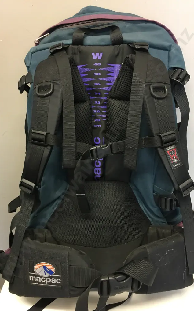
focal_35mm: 31
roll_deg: -2.5
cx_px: 96
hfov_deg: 40.6
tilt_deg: -33.2
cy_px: 156
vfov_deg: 61.2
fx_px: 262
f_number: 2.2
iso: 80
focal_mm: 4.15
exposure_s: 1/17
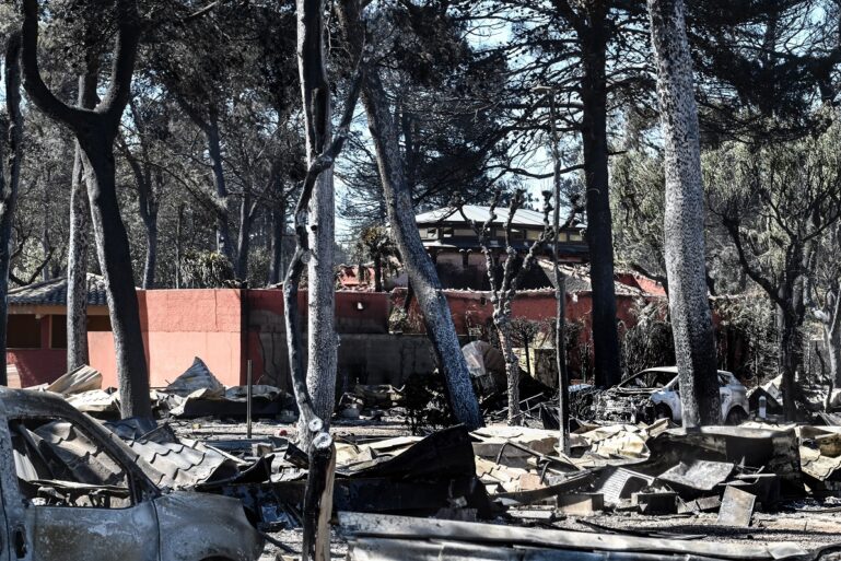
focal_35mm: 120
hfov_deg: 17.1
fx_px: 2804
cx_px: 420
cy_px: 280
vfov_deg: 11.4
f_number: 11
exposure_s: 1/160
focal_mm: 120
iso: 500
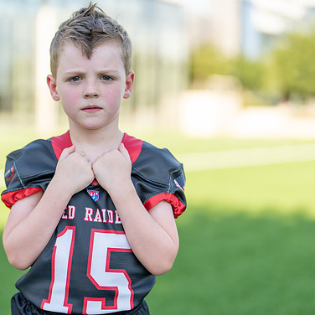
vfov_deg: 23.7
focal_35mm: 73
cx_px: 93
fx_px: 752
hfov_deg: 23.5
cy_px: 158
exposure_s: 1/2000
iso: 100
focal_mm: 50
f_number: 1.2
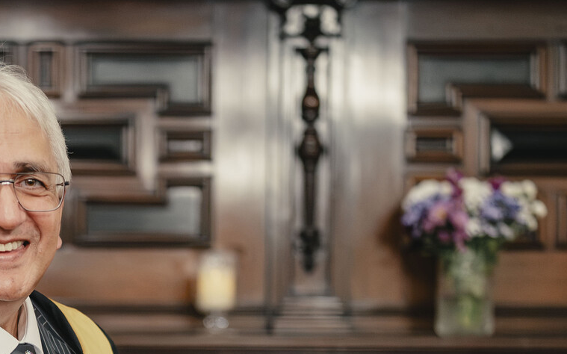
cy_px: 467
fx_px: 1452
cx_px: 13
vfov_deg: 13.4
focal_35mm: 94
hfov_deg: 21.4
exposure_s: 1/320
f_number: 1.4
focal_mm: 35
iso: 6400
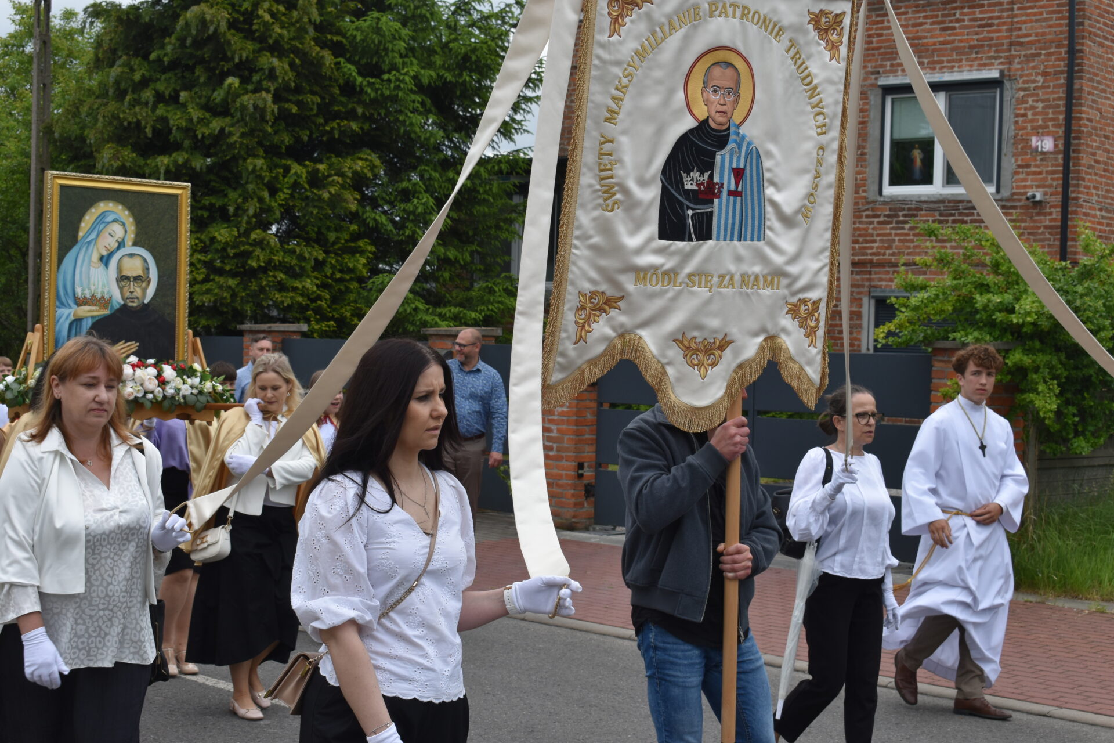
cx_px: 557
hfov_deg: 33.4
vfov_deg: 22.6
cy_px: 372
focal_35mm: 60
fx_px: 1857
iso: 200
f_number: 9
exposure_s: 1/320
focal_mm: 40
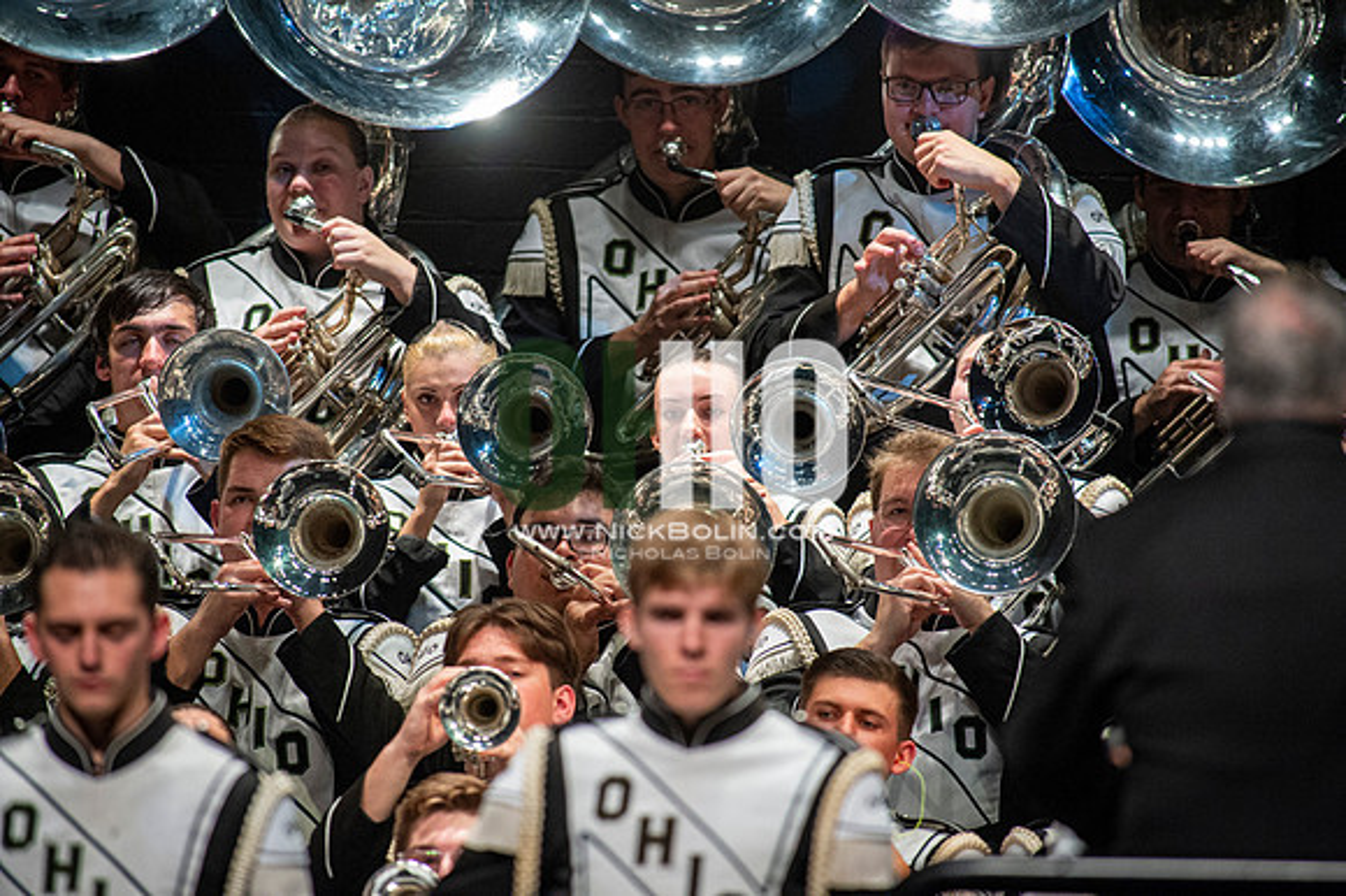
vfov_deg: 2.3
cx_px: 673
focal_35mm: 600
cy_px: 448
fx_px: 22420
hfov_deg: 3.4
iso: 5000
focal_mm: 600
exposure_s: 1/400
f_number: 5.6
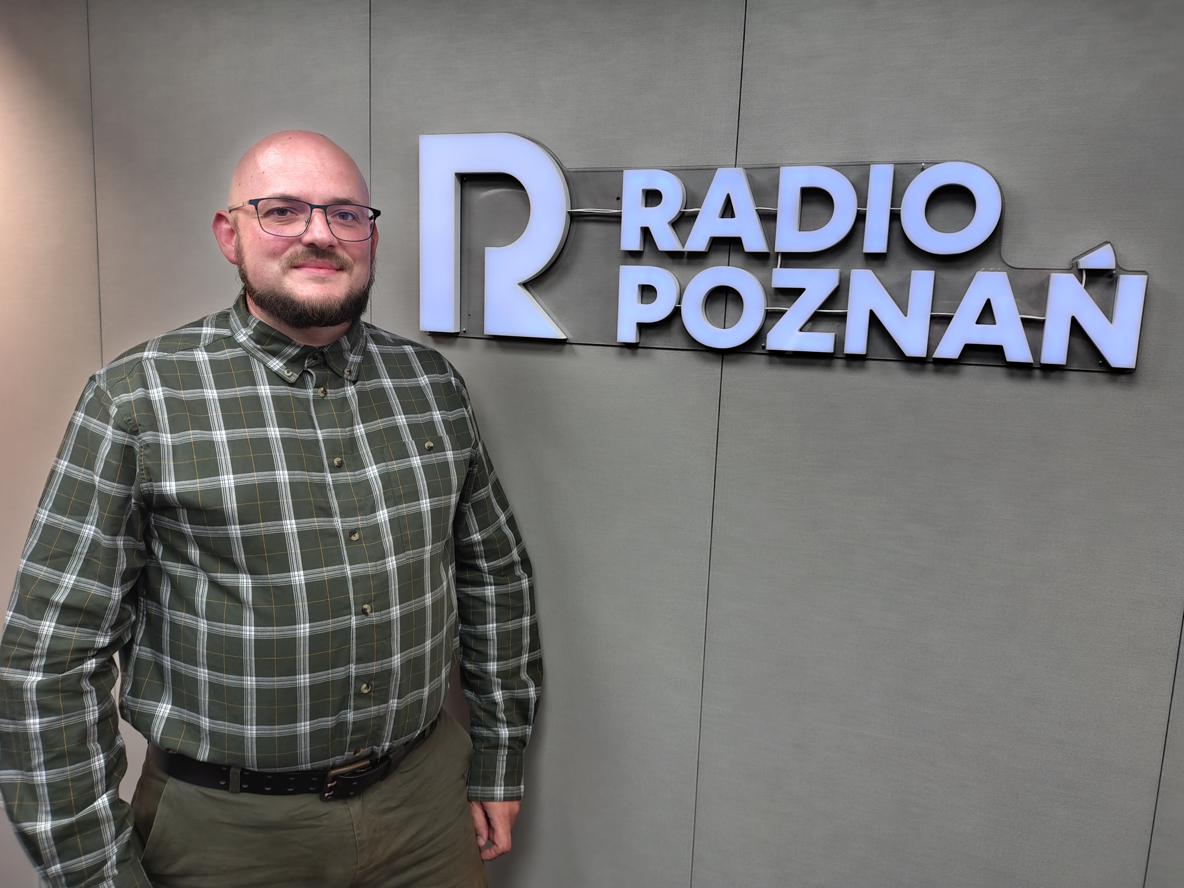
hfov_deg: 69.4
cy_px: 444
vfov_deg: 54.9
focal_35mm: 25
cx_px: 592
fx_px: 855
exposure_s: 1/50.1
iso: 252
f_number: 1.7
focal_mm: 4.71
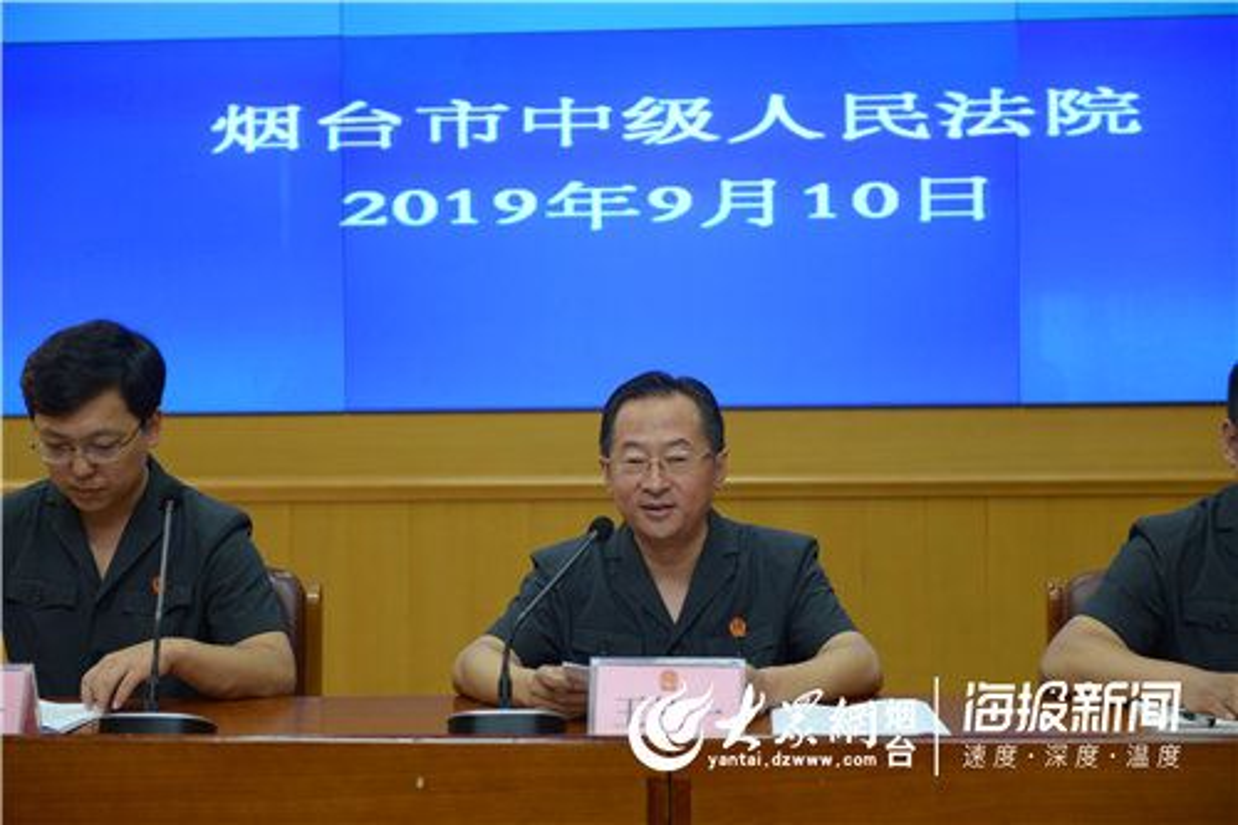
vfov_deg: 19.4
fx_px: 2406
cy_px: 412
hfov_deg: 28.9
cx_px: 619
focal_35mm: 70
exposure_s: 1/160
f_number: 3.2
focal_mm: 70
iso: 1250
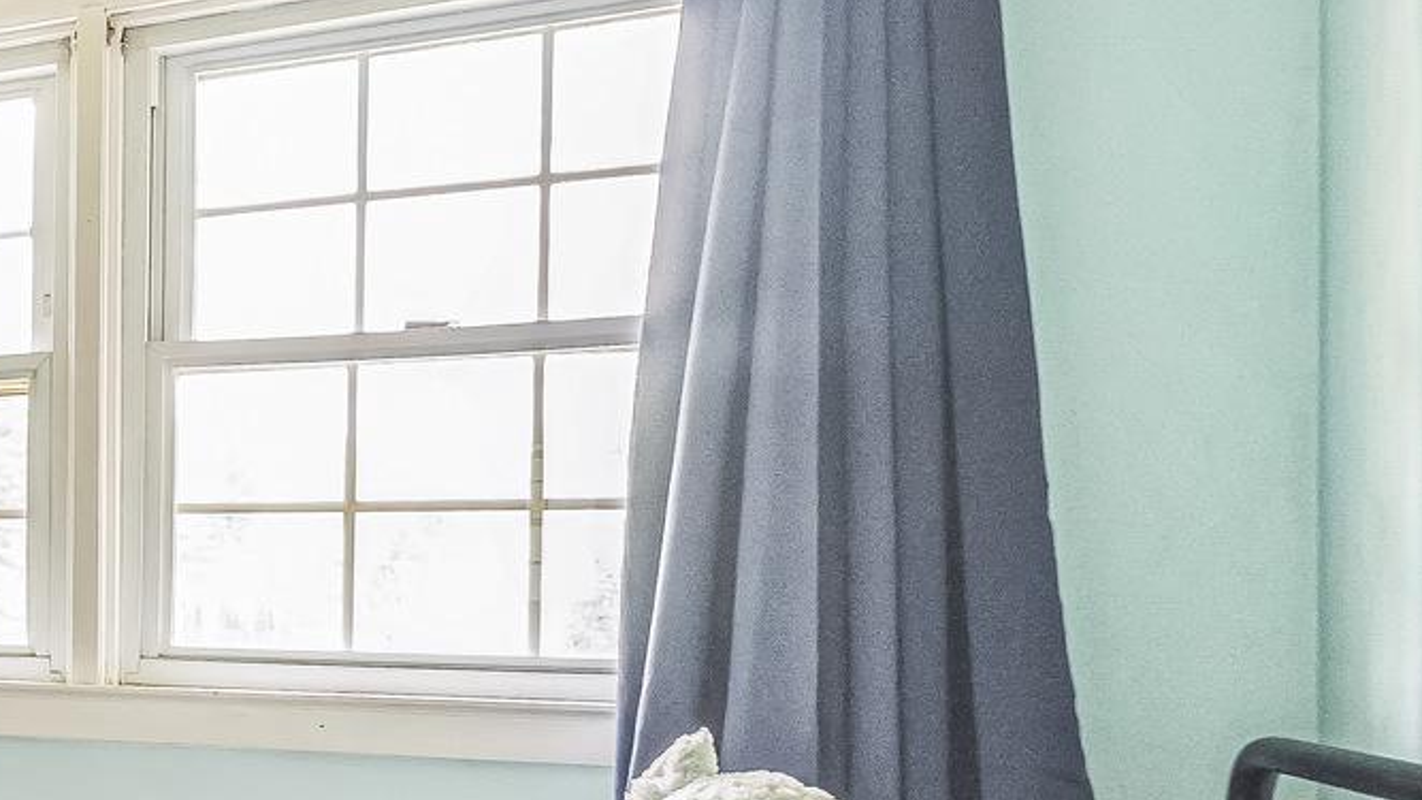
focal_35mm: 45
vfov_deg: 26.0
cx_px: -510
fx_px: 1697
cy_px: 654
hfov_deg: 32.0
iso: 800
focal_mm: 14
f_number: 5.6
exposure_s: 1/50
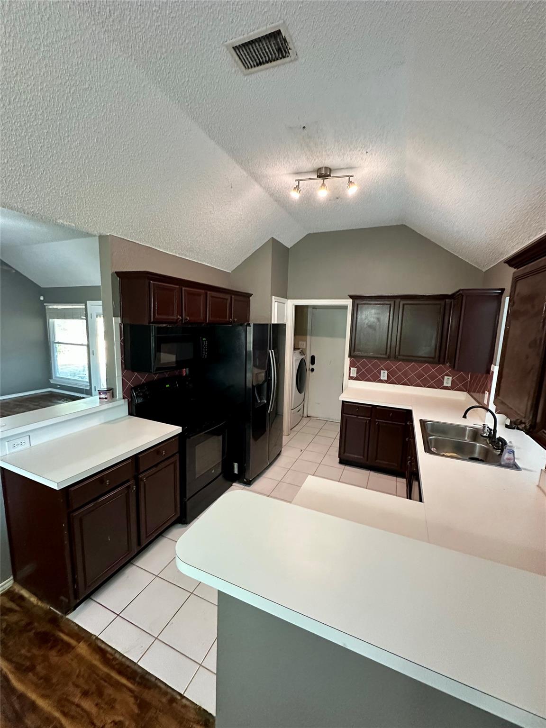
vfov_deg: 102.1
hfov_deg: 85.7
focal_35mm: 14
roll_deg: -1.7
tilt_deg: -7.1
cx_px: 273
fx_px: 294
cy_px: 364
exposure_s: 1/60
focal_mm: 2.22
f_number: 2.2
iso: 640
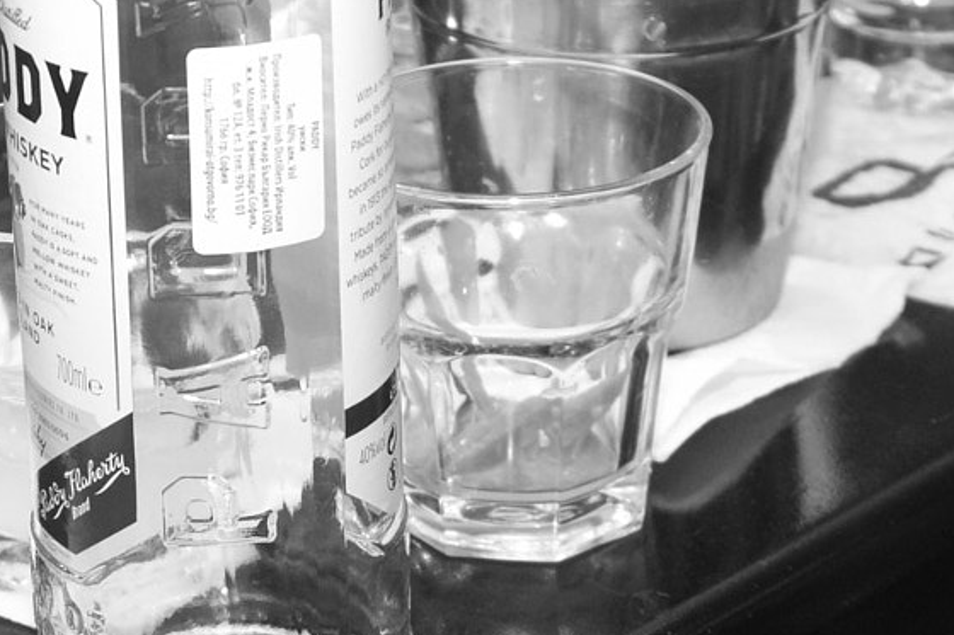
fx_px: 3179
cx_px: 152
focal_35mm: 120
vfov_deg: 11.4
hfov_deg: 16.9
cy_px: 273
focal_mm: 28
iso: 400
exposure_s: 1/60
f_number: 5.6
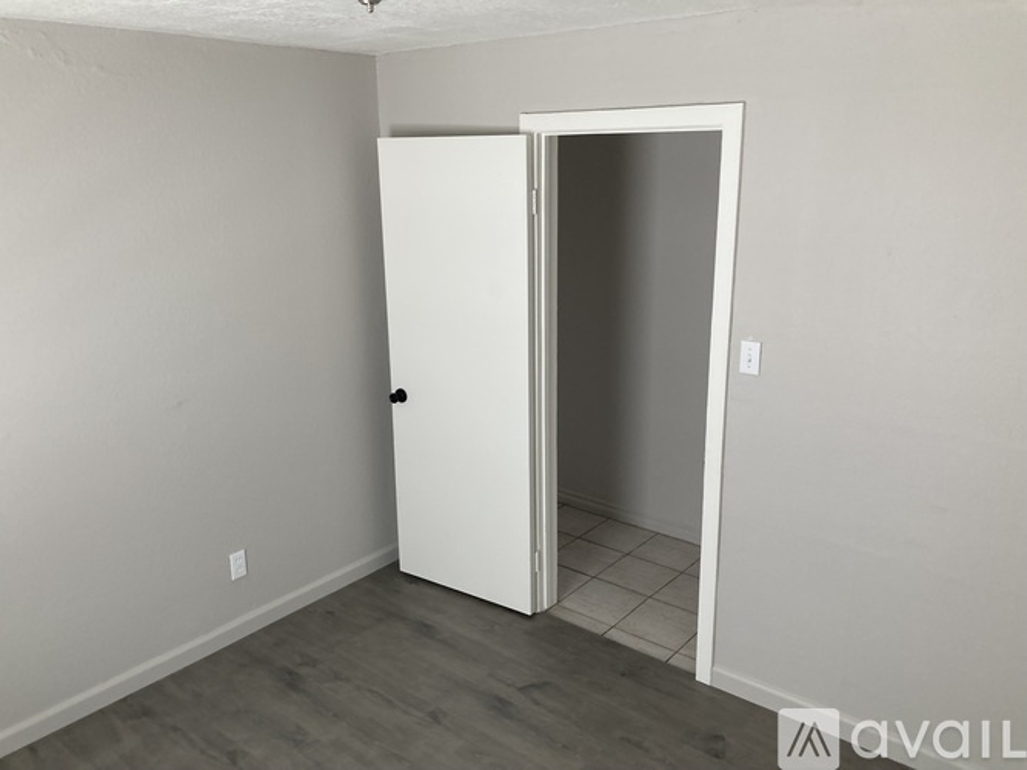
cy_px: 385
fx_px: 831
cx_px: 514
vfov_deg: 49.7
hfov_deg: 63.5
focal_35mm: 28
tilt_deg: -14.0
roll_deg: +0.7
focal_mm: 3.99
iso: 80
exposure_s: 1/82
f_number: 1.8
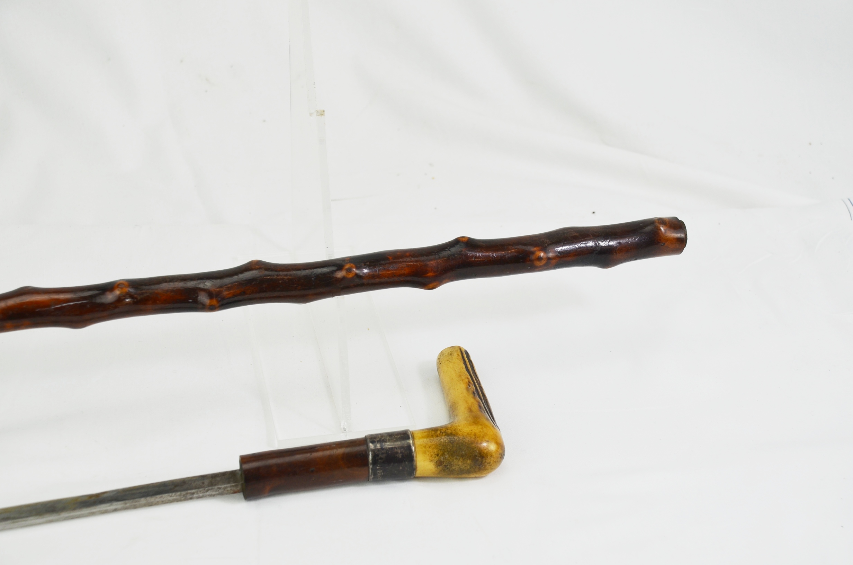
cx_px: 426
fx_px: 1561
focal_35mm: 66
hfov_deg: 30.6
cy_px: 282
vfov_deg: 20.5
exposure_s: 1/160
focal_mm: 44
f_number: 6.3
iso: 200
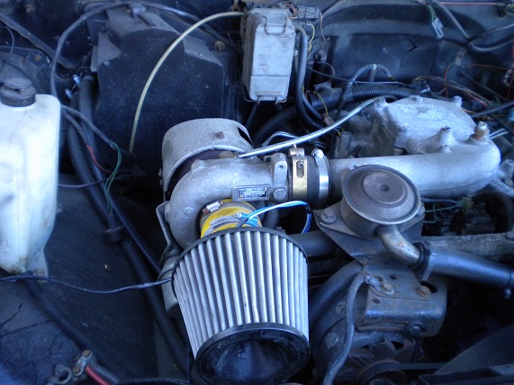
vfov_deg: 40.7
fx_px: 520
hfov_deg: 52.6
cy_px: 192
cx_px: 257
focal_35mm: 35
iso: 285
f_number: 3.1
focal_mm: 6.3
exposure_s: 1/66
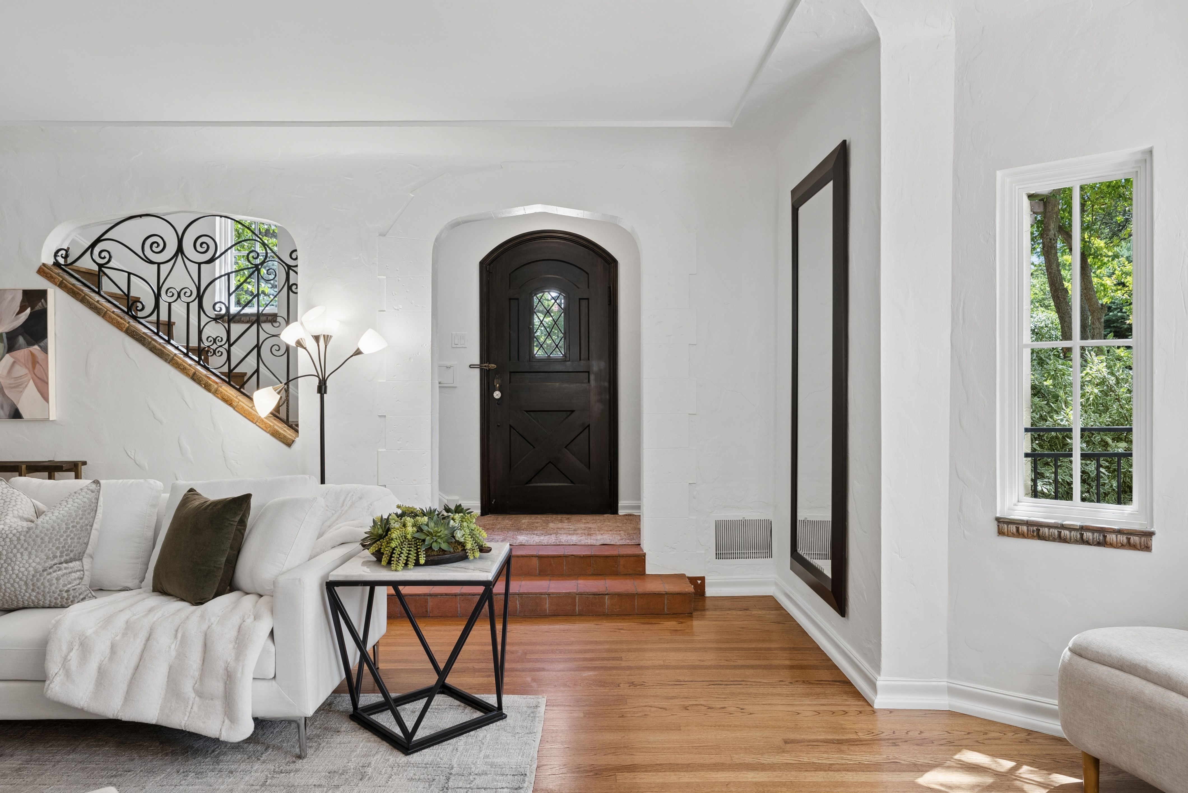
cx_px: 594
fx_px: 726
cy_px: 396
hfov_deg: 78.6
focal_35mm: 22
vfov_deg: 57.3
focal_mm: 22
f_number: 8
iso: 640
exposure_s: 1/60
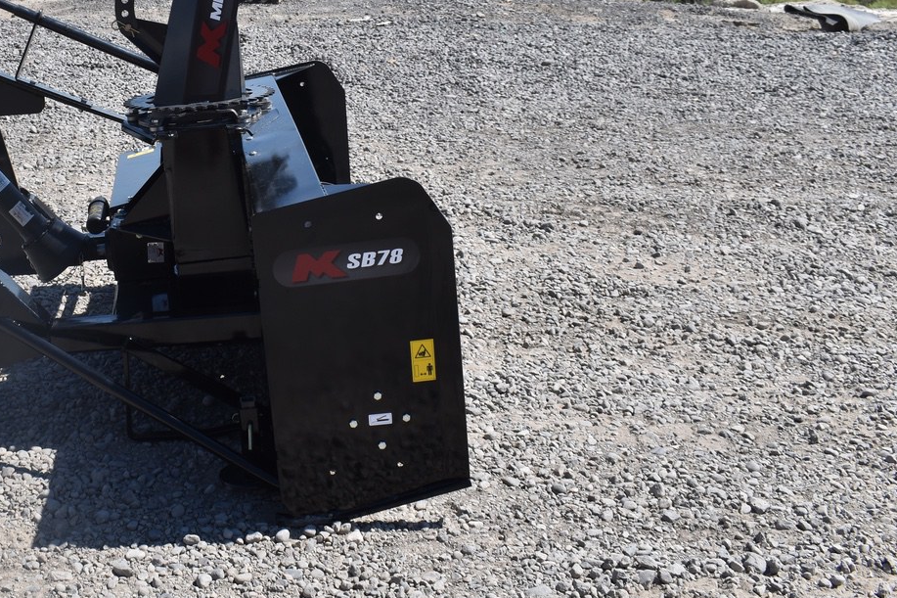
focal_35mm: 54
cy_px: 143
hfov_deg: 35.7
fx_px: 1345
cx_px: 181
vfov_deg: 24.7
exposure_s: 1/250
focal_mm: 22
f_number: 8
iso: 100
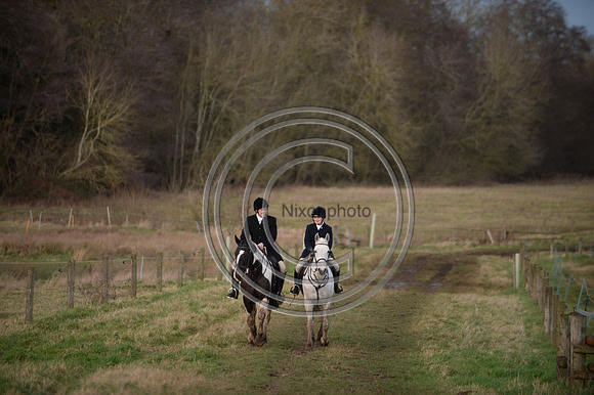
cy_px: 198
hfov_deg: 10.3
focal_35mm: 200
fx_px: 3298
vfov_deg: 6.9
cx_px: 297
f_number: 2.8
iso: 2000
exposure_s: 1/800
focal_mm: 200
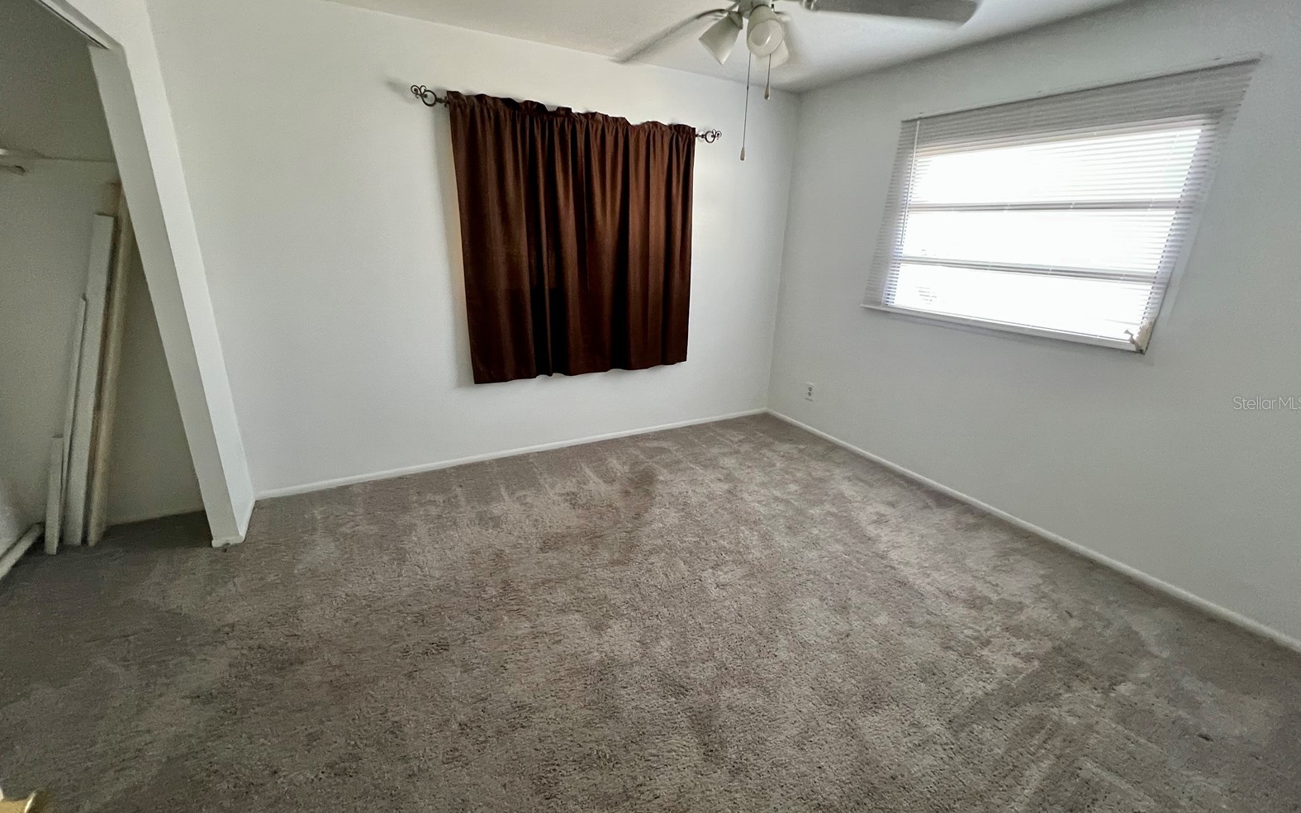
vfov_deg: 78.6
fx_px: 496
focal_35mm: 14
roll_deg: -1.0
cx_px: 650
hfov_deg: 105.3
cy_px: 402
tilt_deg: -18.3
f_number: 1.8
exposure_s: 1/60
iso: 400
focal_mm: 1.57
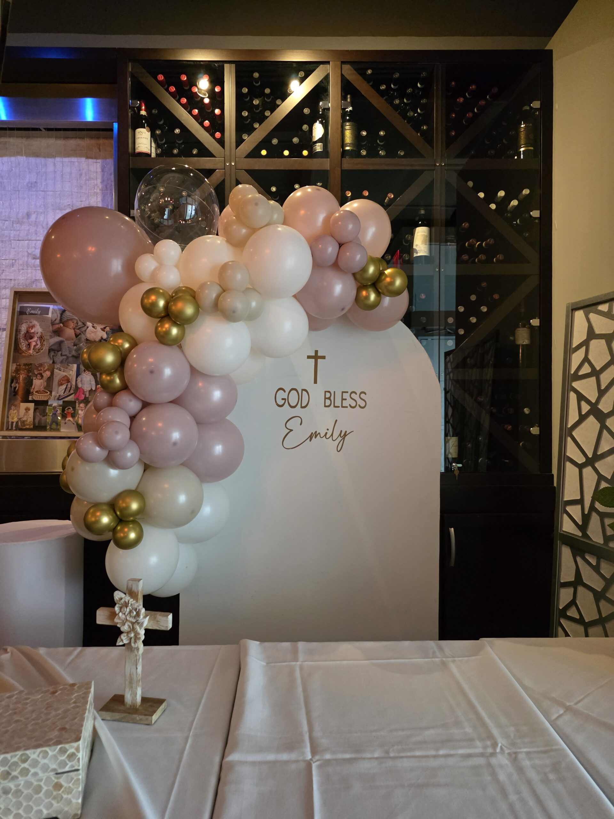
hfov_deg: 58.9
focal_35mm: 23
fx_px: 544
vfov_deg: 73.9
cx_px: 307
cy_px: 410
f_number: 1.7
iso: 2000
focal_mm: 6.25
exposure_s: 1/120
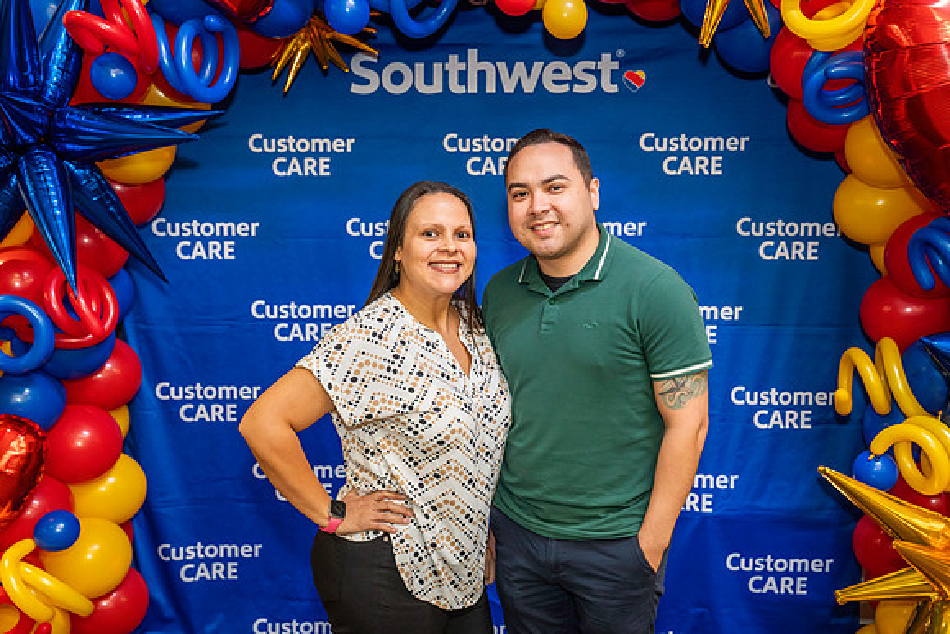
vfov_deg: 32.4
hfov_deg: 47.1
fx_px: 1090
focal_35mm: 41
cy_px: 317
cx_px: 475
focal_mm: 41
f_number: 4
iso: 2000
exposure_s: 1/160
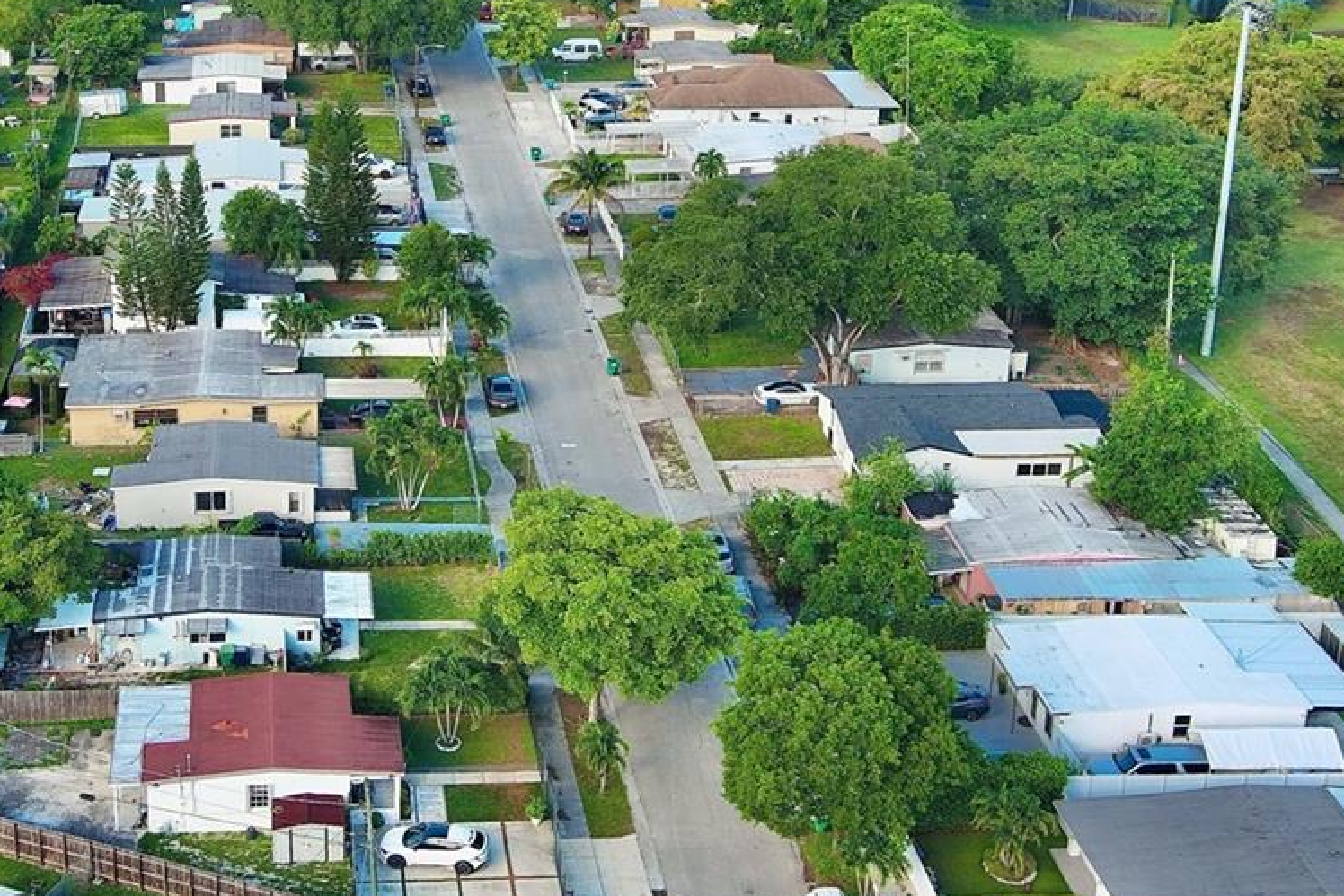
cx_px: 449
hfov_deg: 32.1
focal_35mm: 62
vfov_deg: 21.7
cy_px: 212
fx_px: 2315
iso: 100
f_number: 2.8
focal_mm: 10.57
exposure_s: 1/264
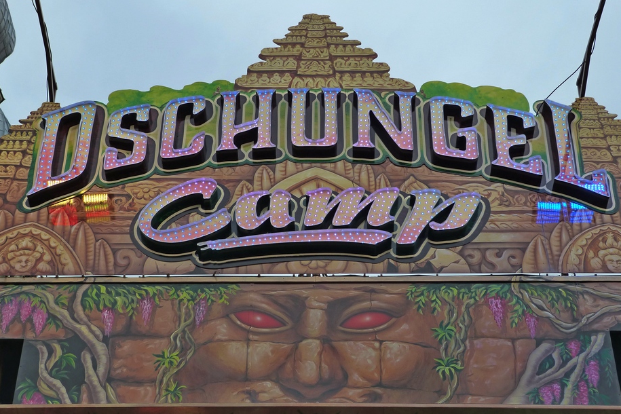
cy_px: 196
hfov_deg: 27.0
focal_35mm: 75
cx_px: 305
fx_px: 1294
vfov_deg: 18.2
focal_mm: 11.8
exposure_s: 1/250
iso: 160
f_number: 4
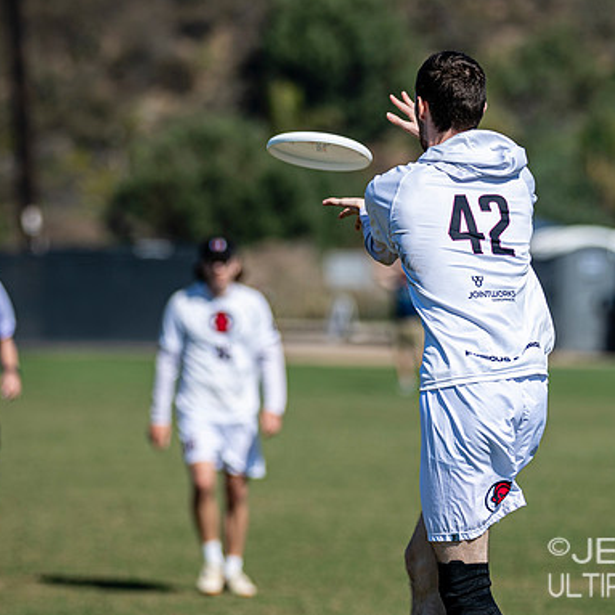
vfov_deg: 5.2
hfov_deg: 5.2
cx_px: 426
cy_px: 331
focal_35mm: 340
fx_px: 6834
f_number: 3.2
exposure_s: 1/2500
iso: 100
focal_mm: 185
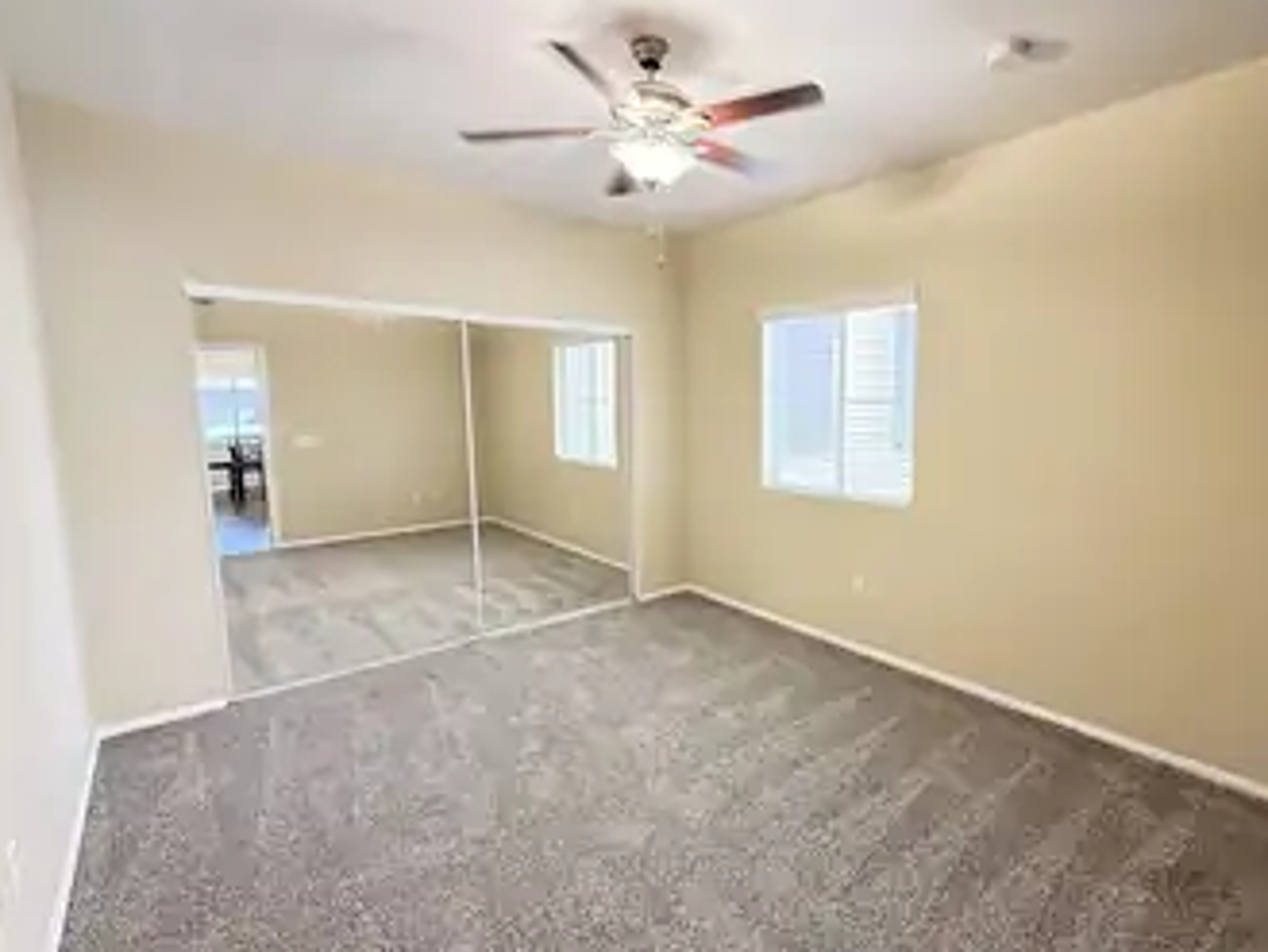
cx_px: 748
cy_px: 478
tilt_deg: -8.0
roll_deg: -0.5
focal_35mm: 17
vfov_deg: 74.8
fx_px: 623
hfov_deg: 90.1
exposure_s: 1/60
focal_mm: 2.22
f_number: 2.2
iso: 1000
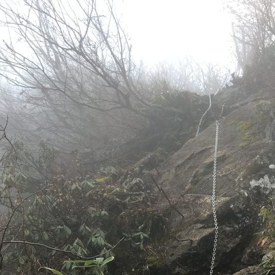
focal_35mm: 50
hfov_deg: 33.5
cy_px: 261
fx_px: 449
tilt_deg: +9.1
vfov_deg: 31.9
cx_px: 200
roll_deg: +1.3
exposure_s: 1/120
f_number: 2.2
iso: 32
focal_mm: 4.15
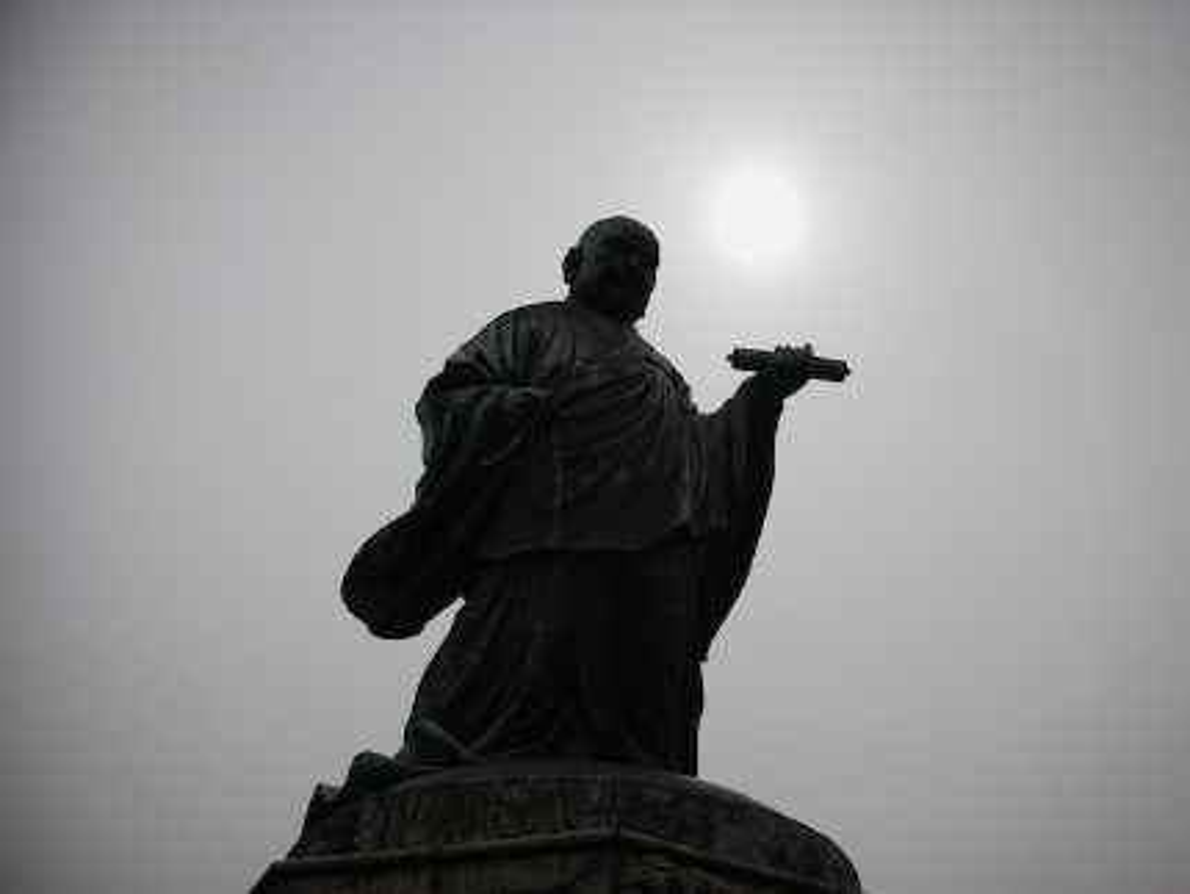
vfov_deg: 40.7
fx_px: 1204
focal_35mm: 35
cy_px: 447
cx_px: 595
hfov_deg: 52.6
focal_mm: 5.8
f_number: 8.5
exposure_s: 1/226
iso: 50
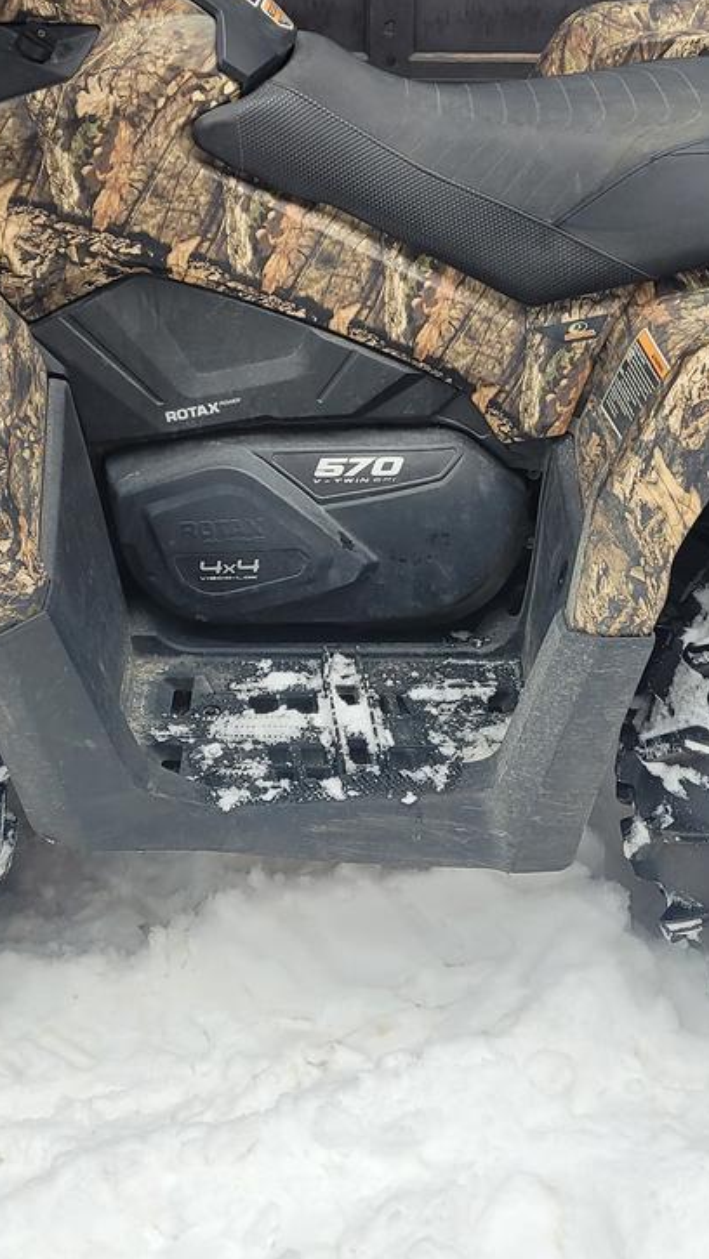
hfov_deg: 24.0
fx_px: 1671
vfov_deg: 41.1
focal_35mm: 50
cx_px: 342
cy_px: 483
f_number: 1.8
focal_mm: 5.4
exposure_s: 1/120
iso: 50
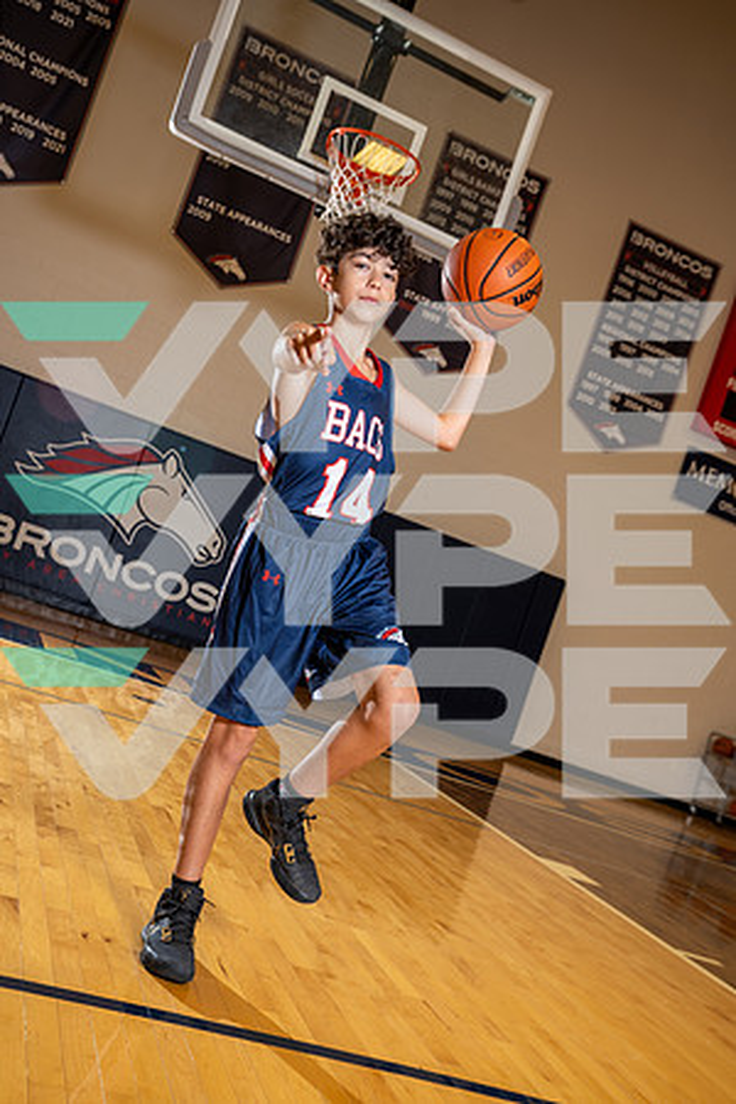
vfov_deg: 50.7
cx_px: 368
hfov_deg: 35.1
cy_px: 552
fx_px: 1165
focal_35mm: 38
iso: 640
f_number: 5.6
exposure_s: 1/250
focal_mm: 38
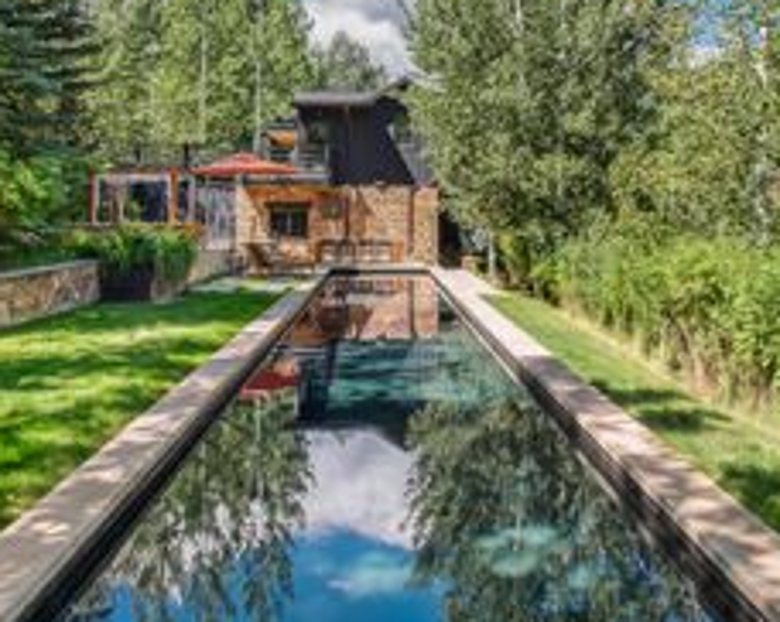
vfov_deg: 41.4
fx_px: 807
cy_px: 190
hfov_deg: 51.6
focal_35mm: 35
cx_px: 383
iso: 400
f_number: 7.1
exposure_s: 1/160
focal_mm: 17
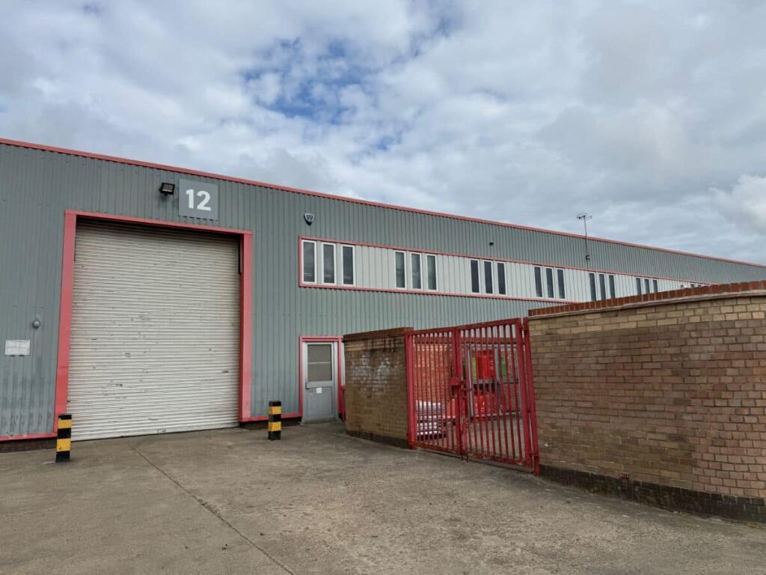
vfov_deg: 56.8
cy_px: 288
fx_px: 531
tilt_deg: +8.3
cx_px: 383
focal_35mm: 24
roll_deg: +0.8
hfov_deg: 71.6
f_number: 1.78
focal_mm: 6.76
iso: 80
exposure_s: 1/7353
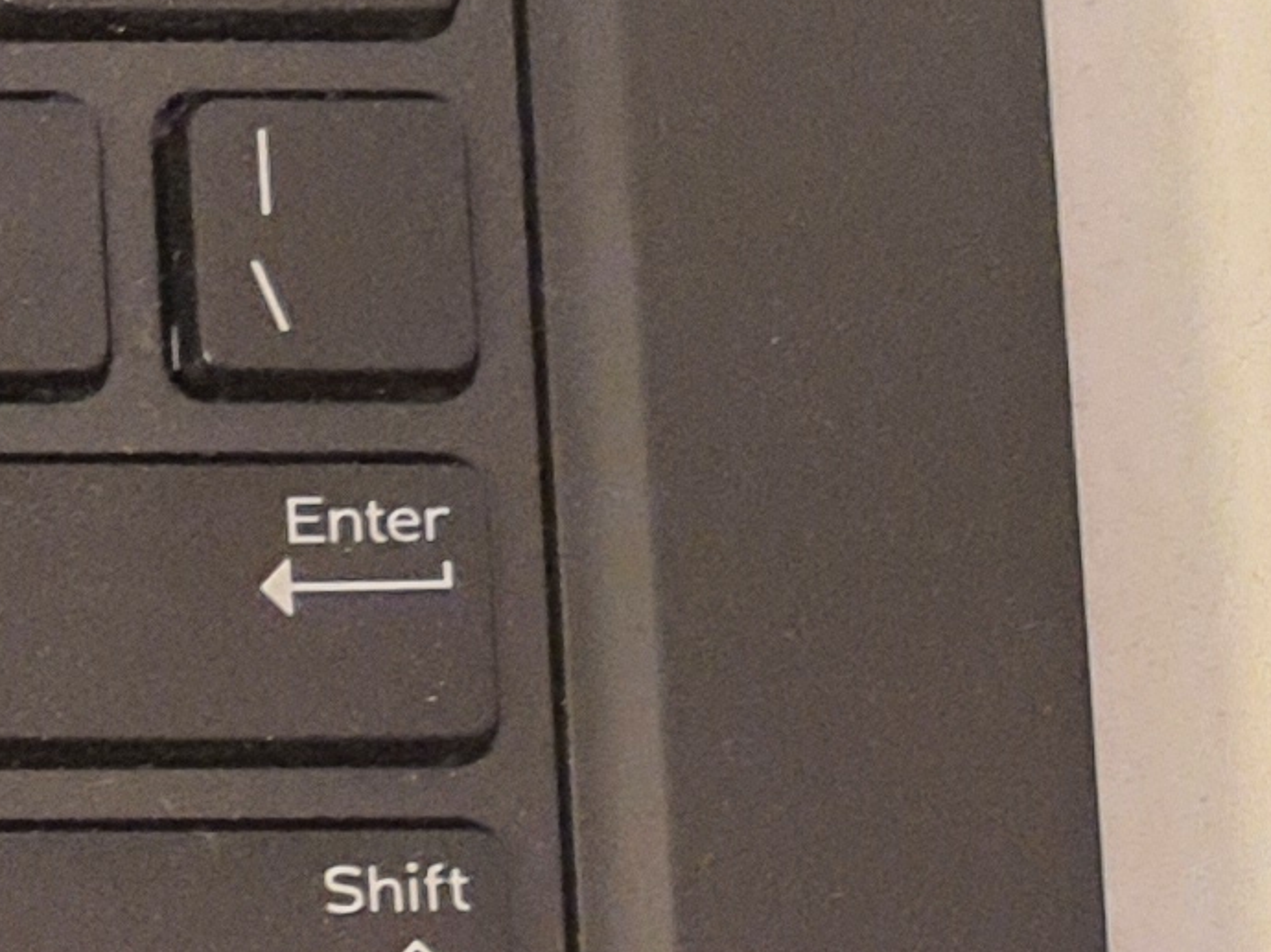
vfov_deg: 9.2
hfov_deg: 10.3
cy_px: 1871
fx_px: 5579
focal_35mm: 152
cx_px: -2240
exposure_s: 1/120
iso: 250
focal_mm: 4.32
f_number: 1.7
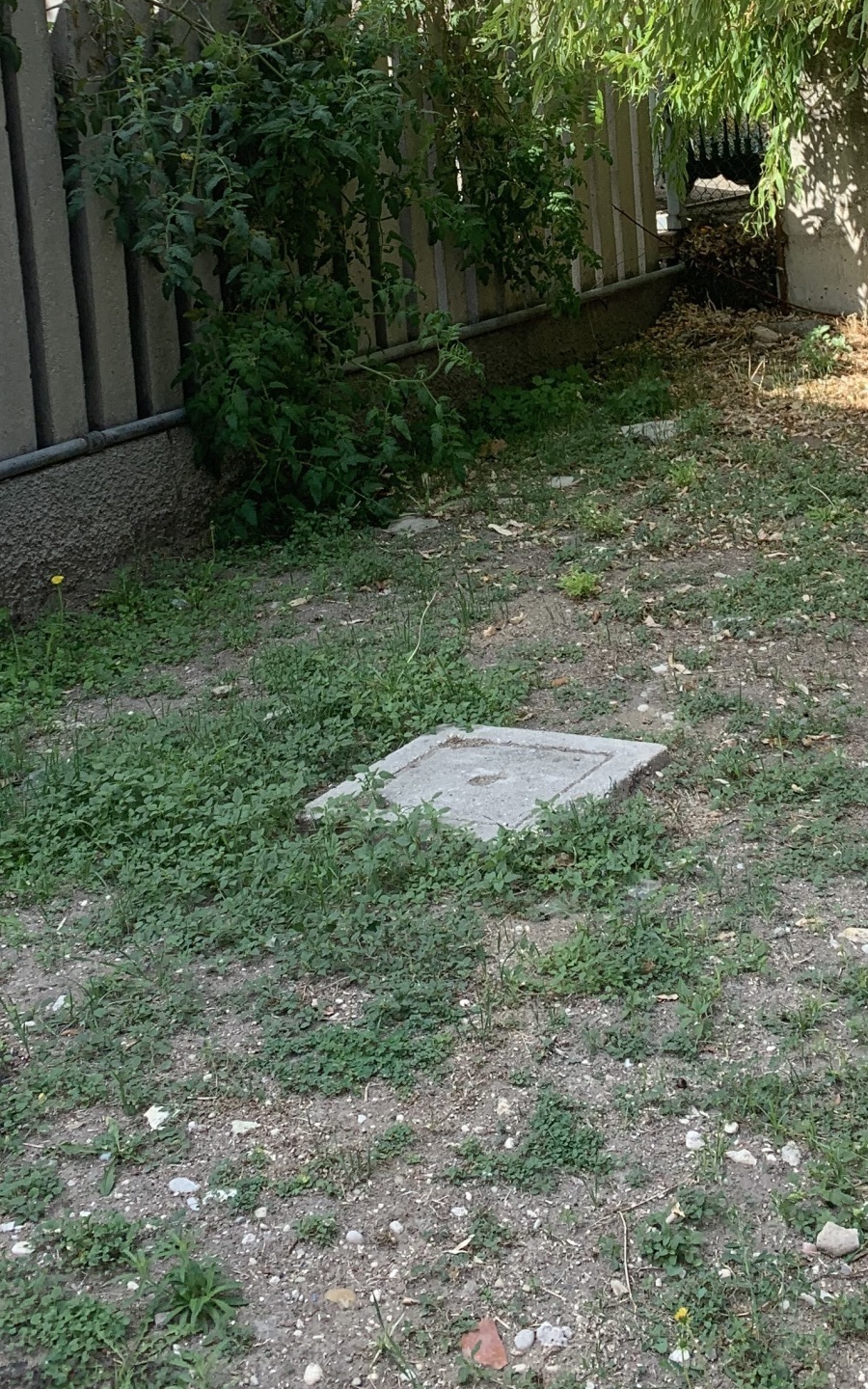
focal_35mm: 49
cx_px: 454
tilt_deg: -3.1
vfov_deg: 38.9
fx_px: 1855
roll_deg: +4.4
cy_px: 214
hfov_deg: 26.3
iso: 25
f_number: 1.8
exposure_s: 1/796
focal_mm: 4.25
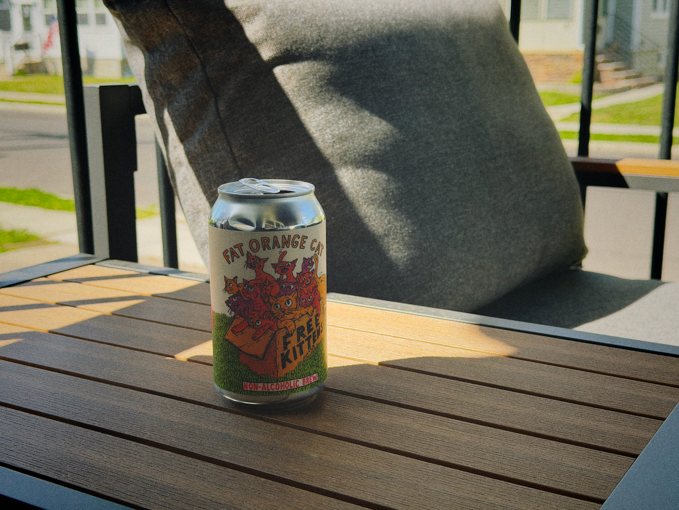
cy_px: 255
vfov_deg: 30.3
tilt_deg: -13.7
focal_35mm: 48
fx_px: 942
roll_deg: +0.4
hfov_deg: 39.7
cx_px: 340
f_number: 1.78
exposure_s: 1/1203
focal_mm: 6.76
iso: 100
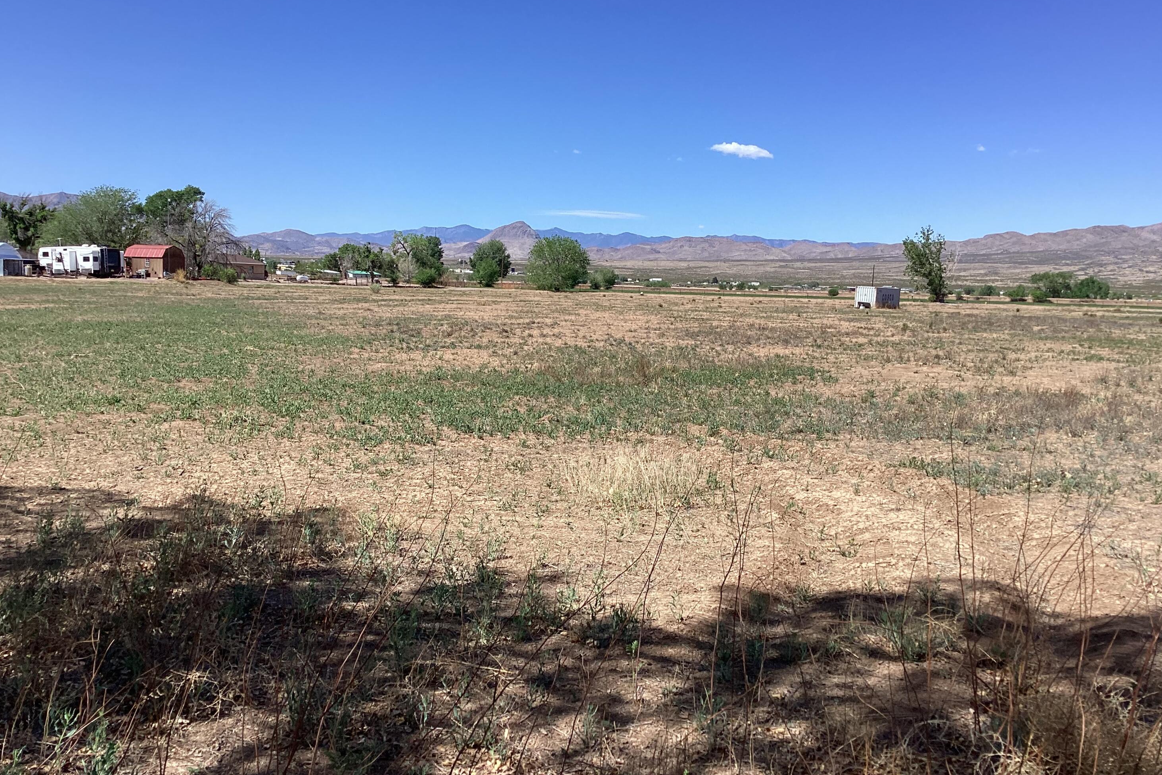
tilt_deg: -5.3
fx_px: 1065
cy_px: 390
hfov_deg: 57.2
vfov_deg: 40.0
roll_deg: -1.8
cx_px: 589
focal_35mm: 33
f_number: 2.4
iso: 25
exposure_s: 1/1404
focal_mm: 3.3
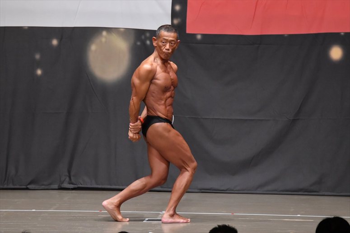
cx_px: 175
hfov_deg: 8.1
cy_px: 116
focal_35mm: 255
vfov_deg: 5.4
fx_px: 2478
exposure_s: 1/400
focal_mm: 170
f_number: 5.6
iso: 6400
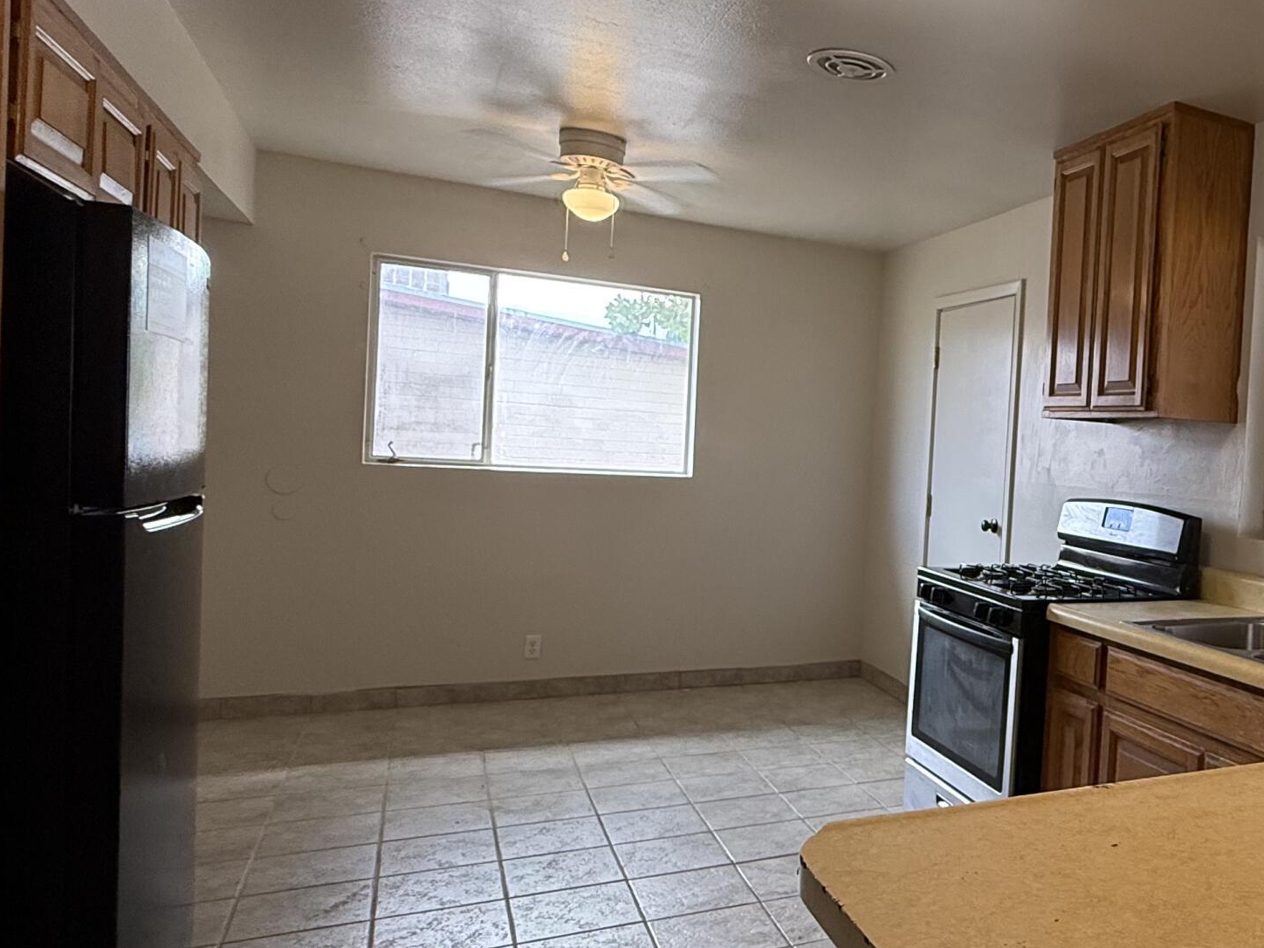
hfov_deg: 54.4
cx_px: 1116
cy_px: 489
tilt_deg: -1.6
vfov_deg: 48.2
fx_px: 1059
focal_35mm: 29
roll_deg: -3.8
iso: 200
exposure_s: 1/120
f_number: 2.2
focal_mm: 2.22
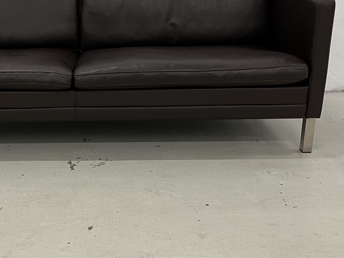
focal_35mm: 54
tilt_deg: -17.3
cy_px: 99
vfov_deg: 27.0
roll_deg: +1.5
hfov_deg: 34.8
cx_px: 85
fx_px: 537
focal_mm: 5.1
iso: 160
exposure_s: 1/50
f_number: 1.6
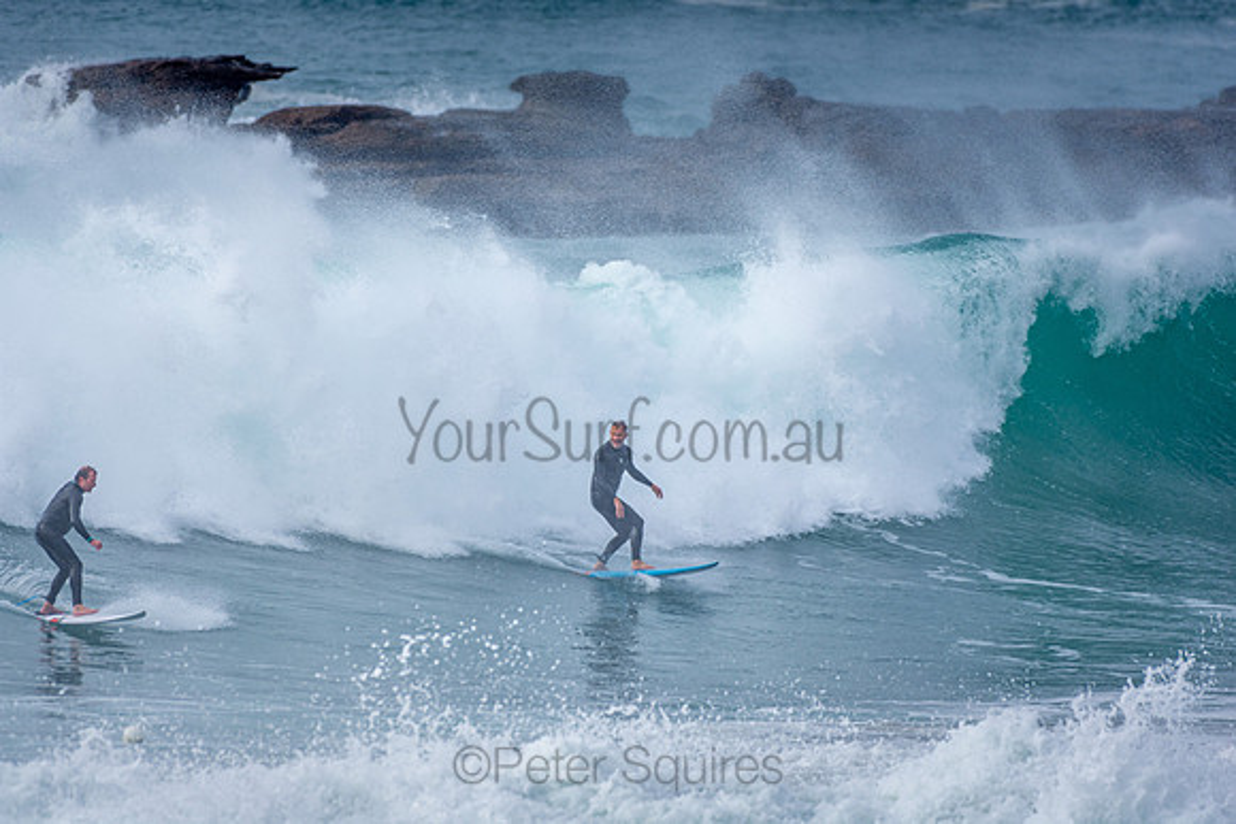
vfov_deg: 1.8
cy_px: 412
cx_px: 618
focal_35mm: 750
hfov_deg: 2.7
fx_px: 25755
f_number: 5.6
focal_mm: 500
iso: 100
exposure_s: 1/640
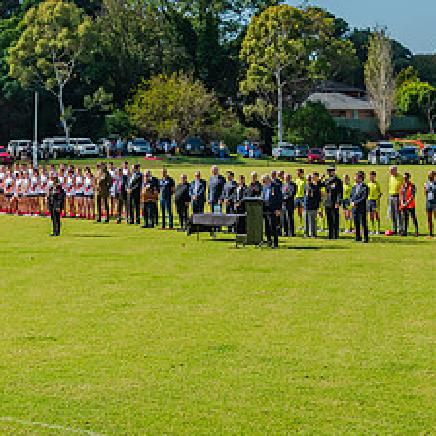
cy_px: 69
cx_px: 403
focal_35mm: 105
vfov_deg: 16.4
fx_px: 1496
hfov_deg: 16.3
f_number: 7.1
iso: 400
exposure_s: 1/2000
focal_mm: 44
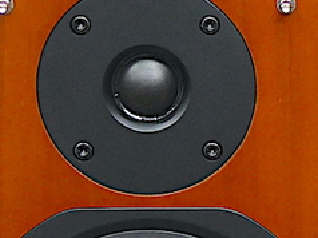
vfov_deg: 3.5
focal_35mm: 428
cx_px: 386
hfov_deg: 4.6
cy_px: 223
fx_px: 3928
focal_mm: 19
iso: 200
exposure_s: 1/4
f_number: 5.1
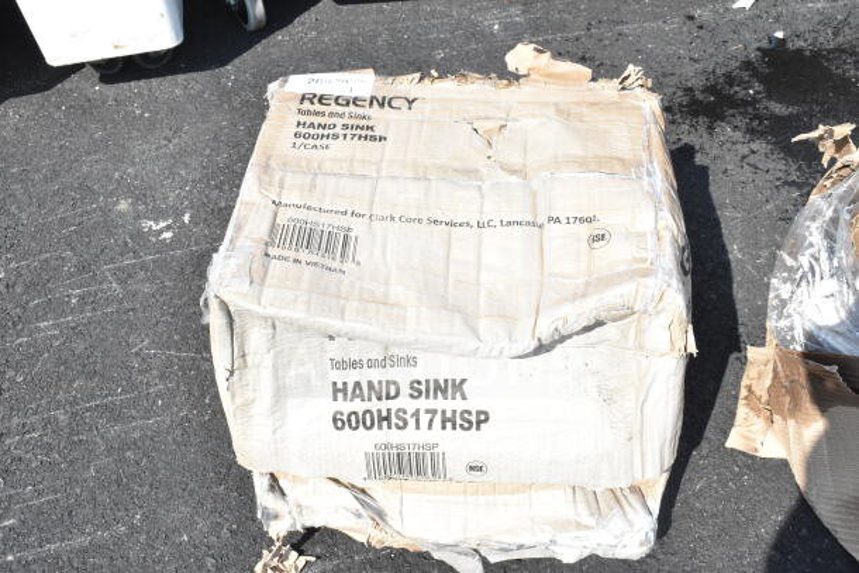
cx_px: 430
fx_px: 895
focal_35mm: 38
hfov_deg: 51.3
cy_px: 286
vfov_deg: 35.5
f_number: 14
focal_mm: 25
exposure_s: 1/800
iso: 1600
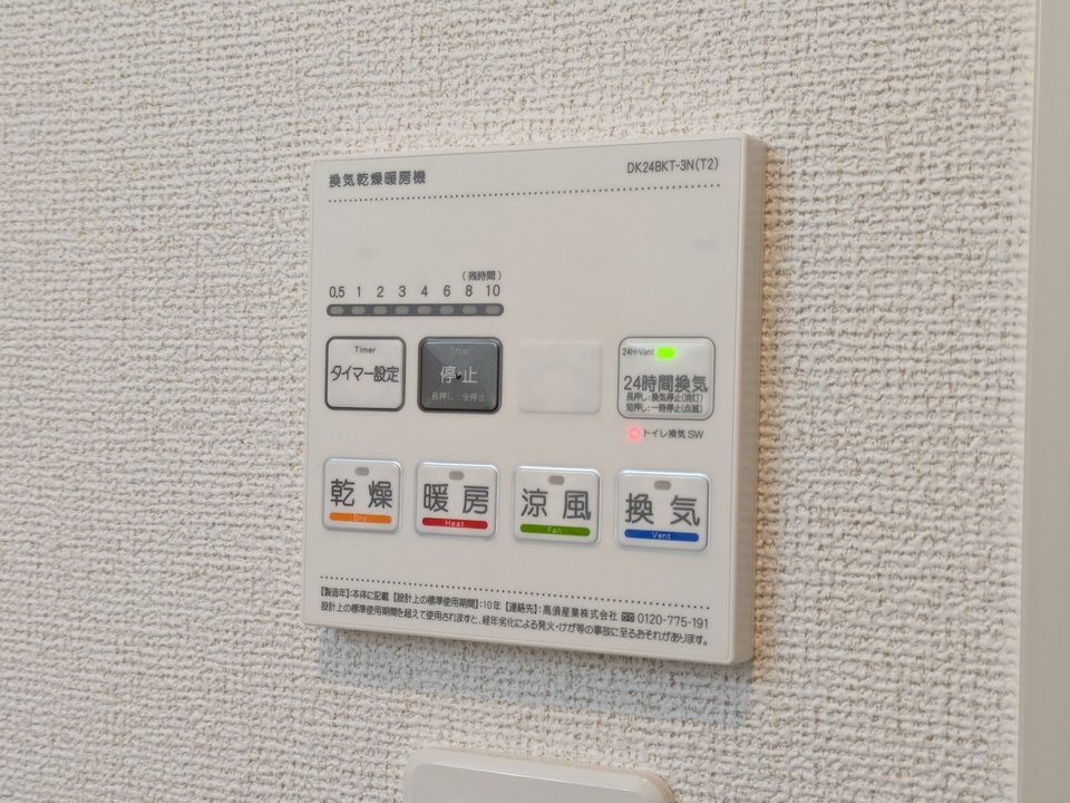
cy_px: 402
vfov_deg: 28.6
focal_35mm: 51
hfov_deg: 37.5
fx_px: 1576
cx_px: 535
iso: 143
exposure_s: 1/50
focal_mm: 5.43
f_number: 1.89
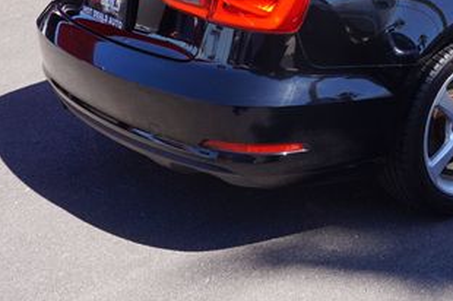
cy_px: -4
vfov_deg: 20.2
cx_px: 419
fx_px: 817
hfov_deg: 29.5
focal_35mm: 65
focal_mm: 21
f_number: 9
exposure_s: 1/80
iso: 100
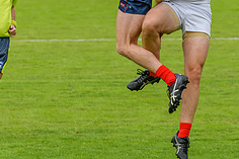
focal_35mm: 433
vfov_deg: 3.2
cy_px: 39
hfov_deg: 4.8
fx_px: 2873
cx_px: 233
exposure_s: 1/2500
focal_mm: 170
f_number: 6.3
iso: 800
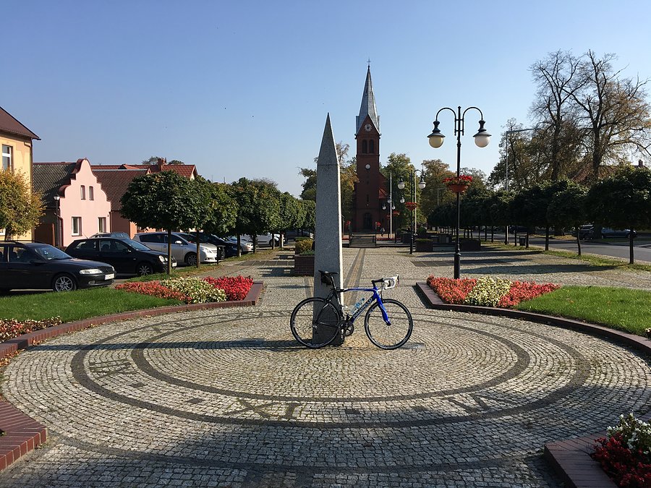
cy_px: 244
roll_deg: -0.3
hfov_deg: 61.7
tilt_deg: -2.1
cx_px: 326
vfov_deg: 48.2
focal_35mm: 29
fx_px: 545
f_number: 2.2
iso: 25
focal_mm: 4.15
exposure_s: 1/1326
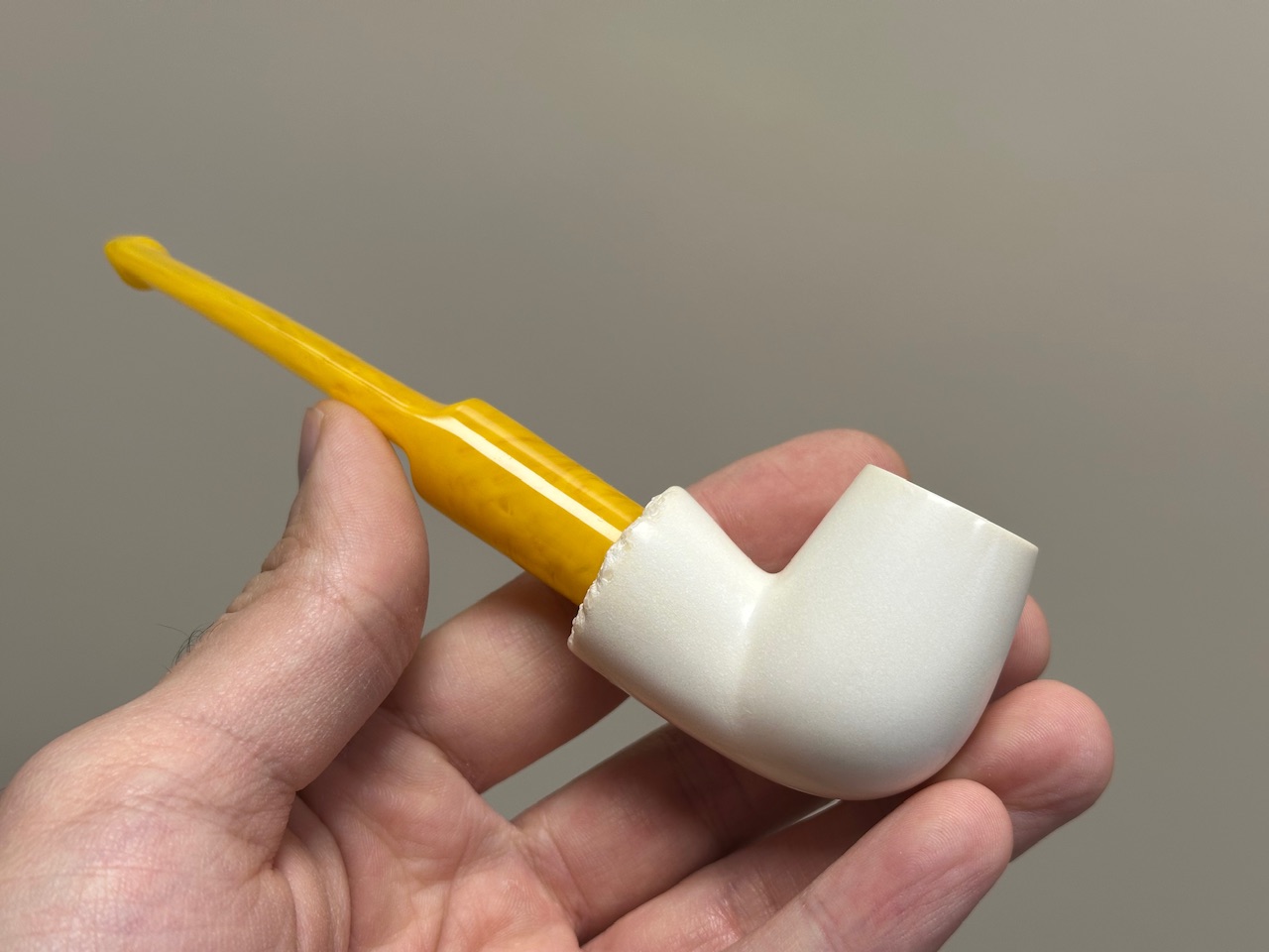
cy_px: 476
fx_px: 1760
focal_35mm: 48
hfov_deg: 39.7
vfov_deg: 30.3
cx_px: 634
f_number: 1.78
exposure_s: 1/121
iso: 64
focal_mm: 6.86
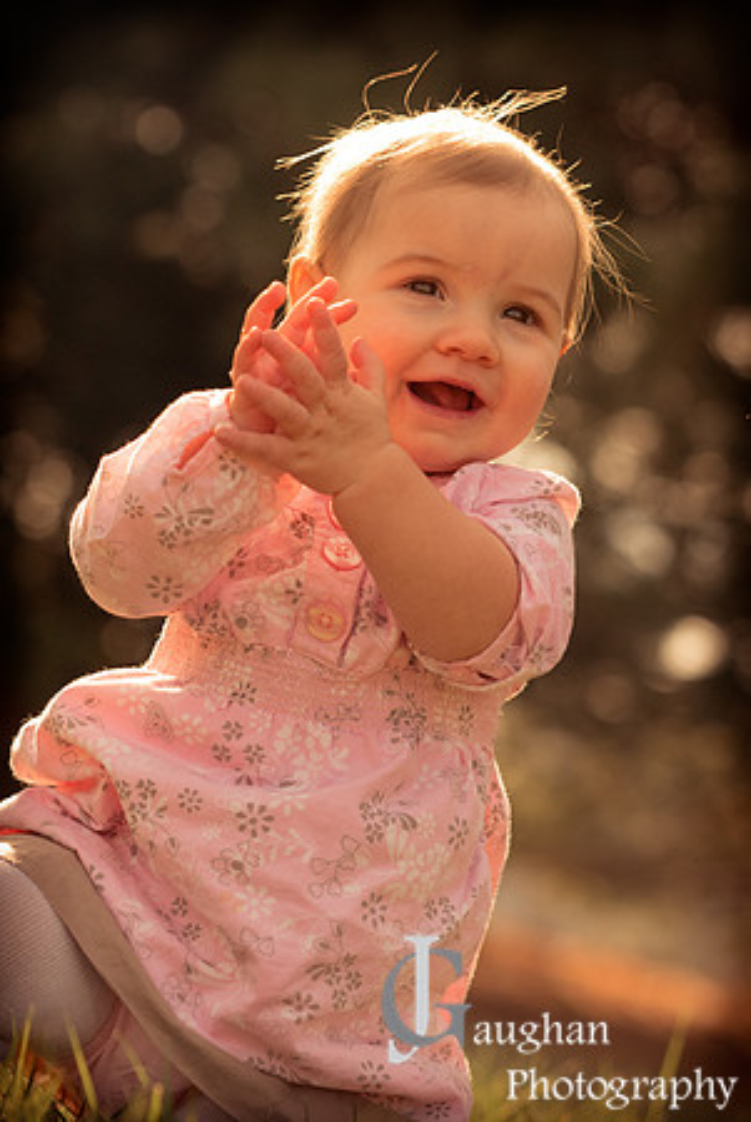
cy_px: 561
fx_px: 4027
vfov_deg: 15.9
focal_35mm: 129
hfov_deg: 10.7
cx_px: 376
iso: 320
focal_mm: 86
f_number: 3.5
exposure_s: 1/1600
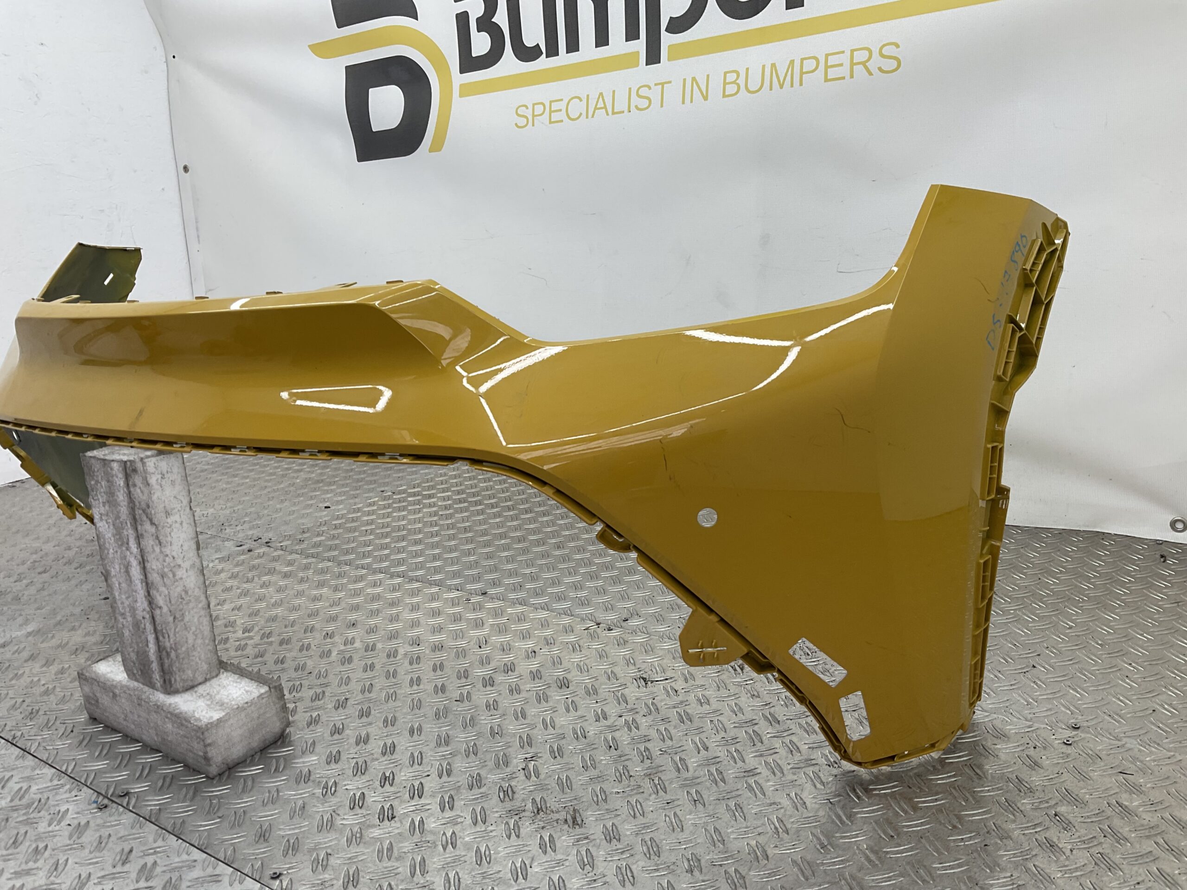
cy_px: 445
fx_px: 994
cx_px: 594
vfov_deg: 48.2
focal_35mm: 29
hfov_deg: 61.7
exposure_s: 1/120
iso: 20
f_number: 1.8
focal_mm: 3
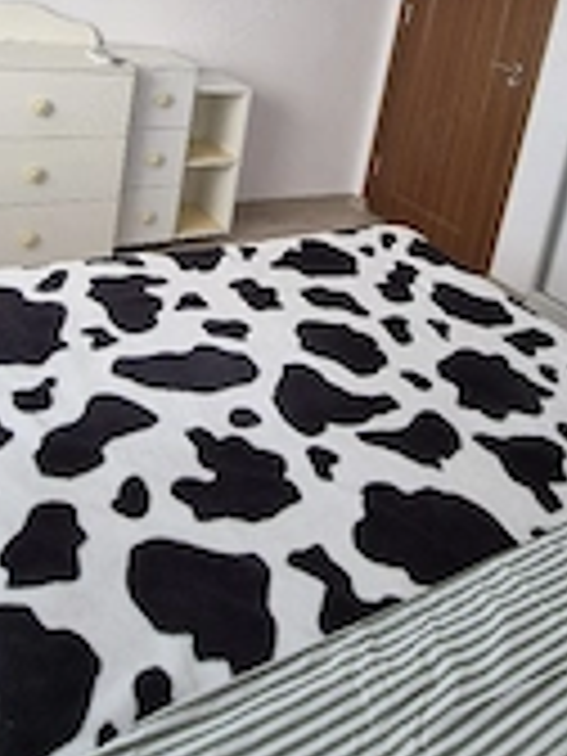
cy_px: 94
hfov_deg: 45.4
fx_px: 677
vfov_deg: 52.3
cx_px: 297
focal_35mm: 31
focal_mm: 2.2
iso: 100
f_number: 2.2
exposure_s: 1/50
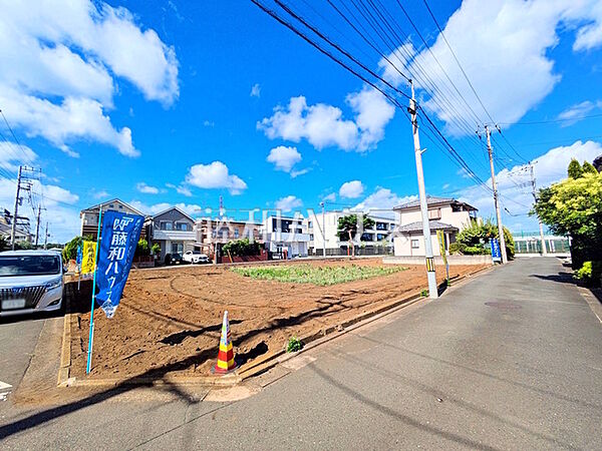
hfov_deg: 102.1
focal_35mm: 14
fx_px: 243
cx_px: 301
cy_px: 226
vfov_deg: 85.7
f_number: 2.2
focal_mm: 1.83
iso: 46
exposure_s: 1/2188
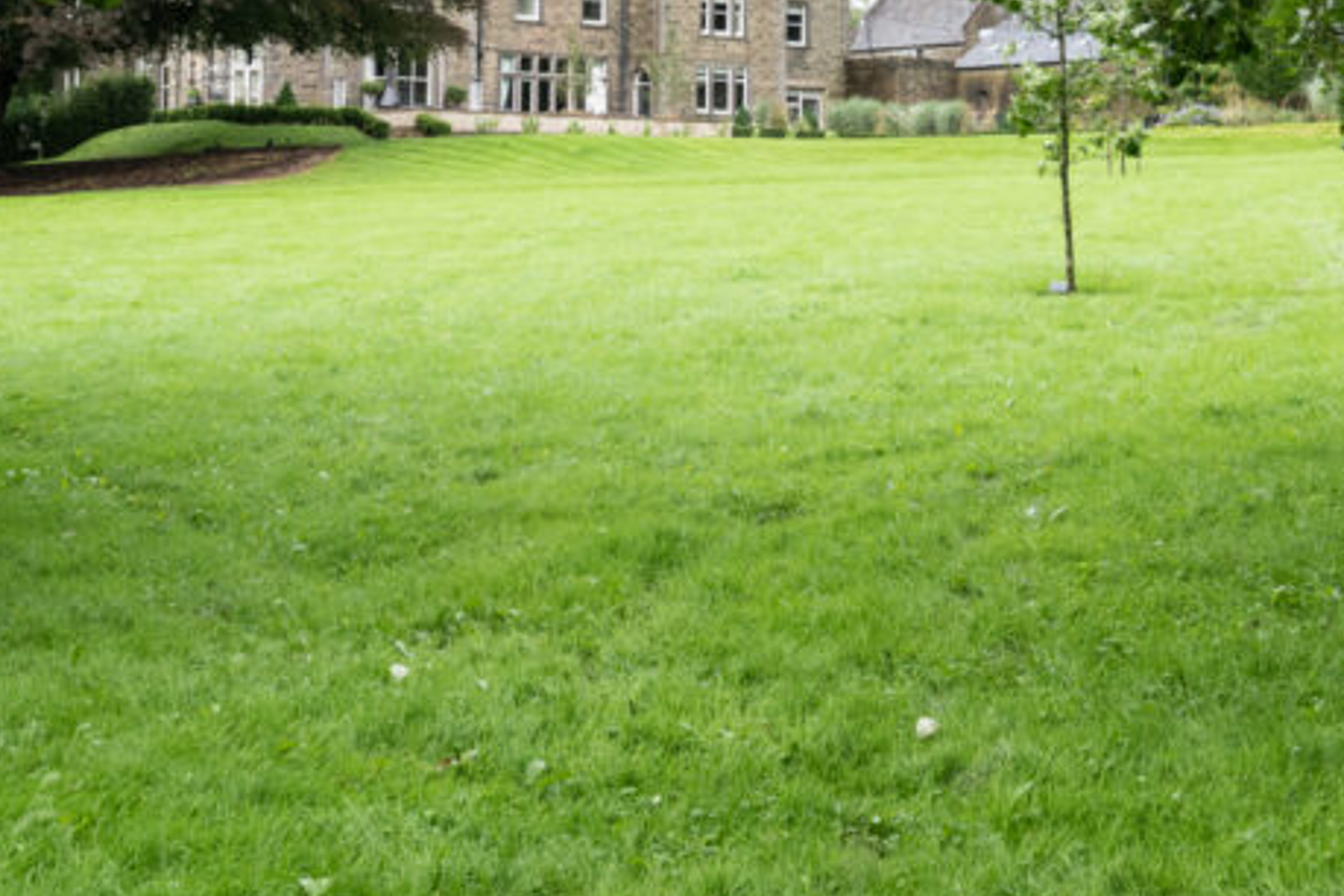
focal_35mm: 68
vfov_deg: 19.4
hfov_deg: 29.6
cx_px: 545
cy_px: -19
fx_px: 2538
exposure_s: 1/320
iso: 400
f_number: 8
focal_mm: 30
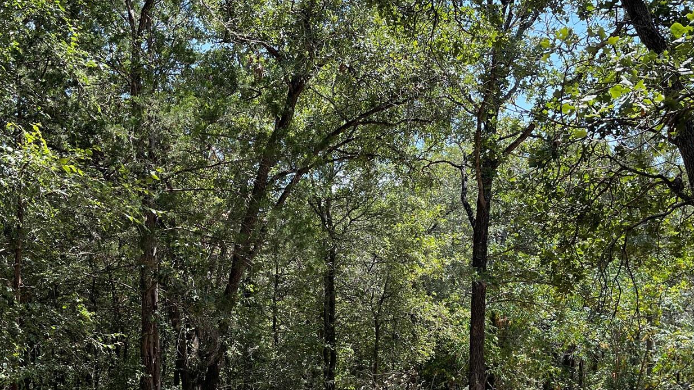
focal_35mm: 47
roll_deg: -0.3
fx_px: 865
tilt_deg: +1.6
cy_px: 312
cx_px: 295
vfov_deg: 25.0
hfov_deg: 43.6
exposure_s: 1/1003
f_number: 1.6
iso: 50
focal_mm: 5.1
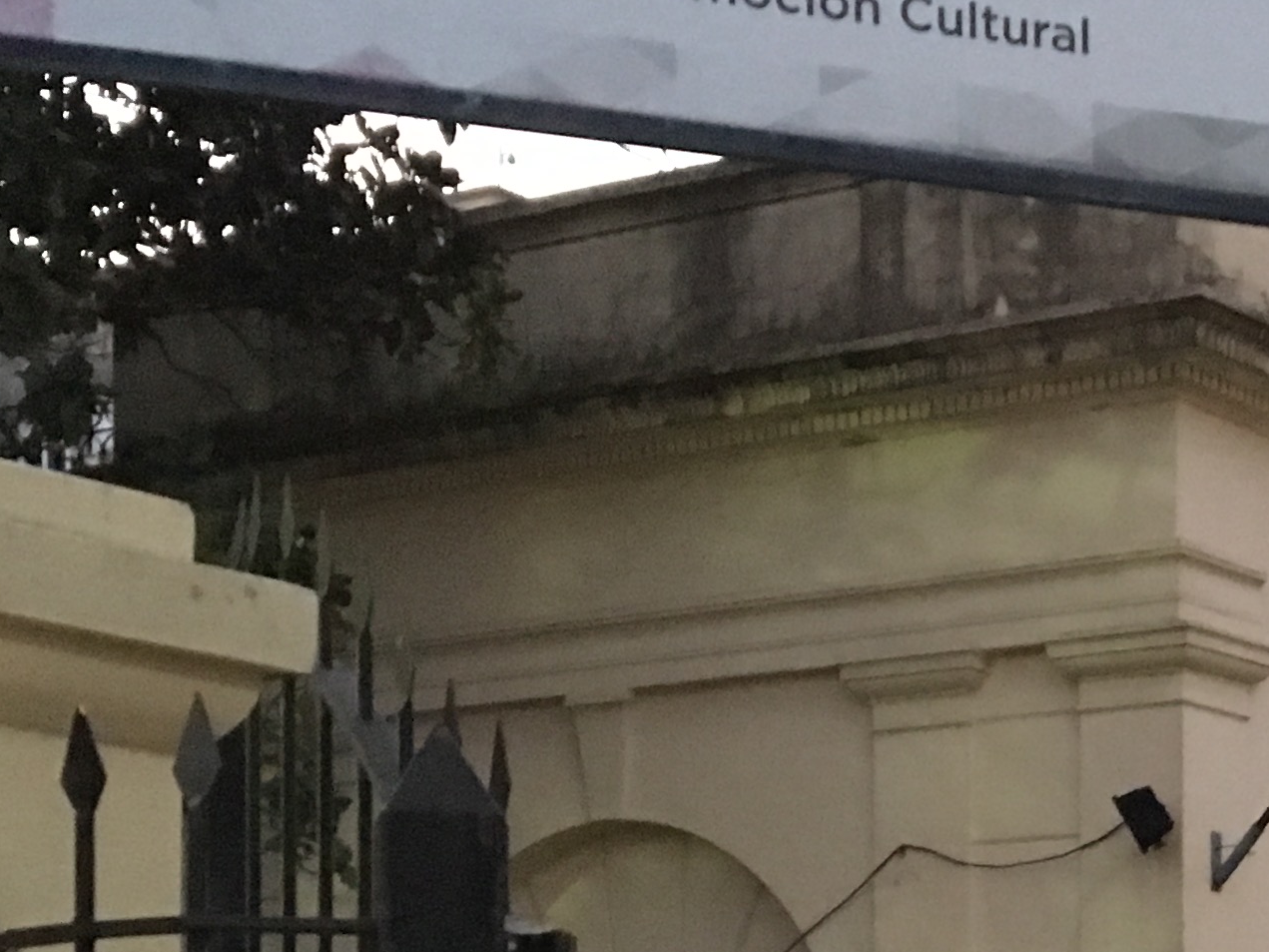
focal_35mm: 92
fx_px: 3372
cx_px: 1451
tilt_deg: +2.4
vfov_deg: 15.4
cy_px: 1183
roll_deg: -0.8
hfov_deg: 20.2
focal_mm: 4.15
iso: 320
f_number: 2.2
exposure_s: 1/17
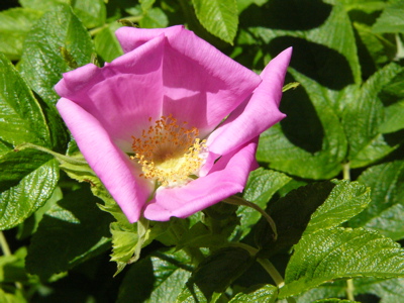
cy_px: 152
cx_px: 202
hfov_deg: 13.8
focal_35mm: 143
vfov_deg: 10.4
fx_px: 1669
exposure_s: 1/1000
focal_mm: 23.8
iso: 200
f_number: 7.3
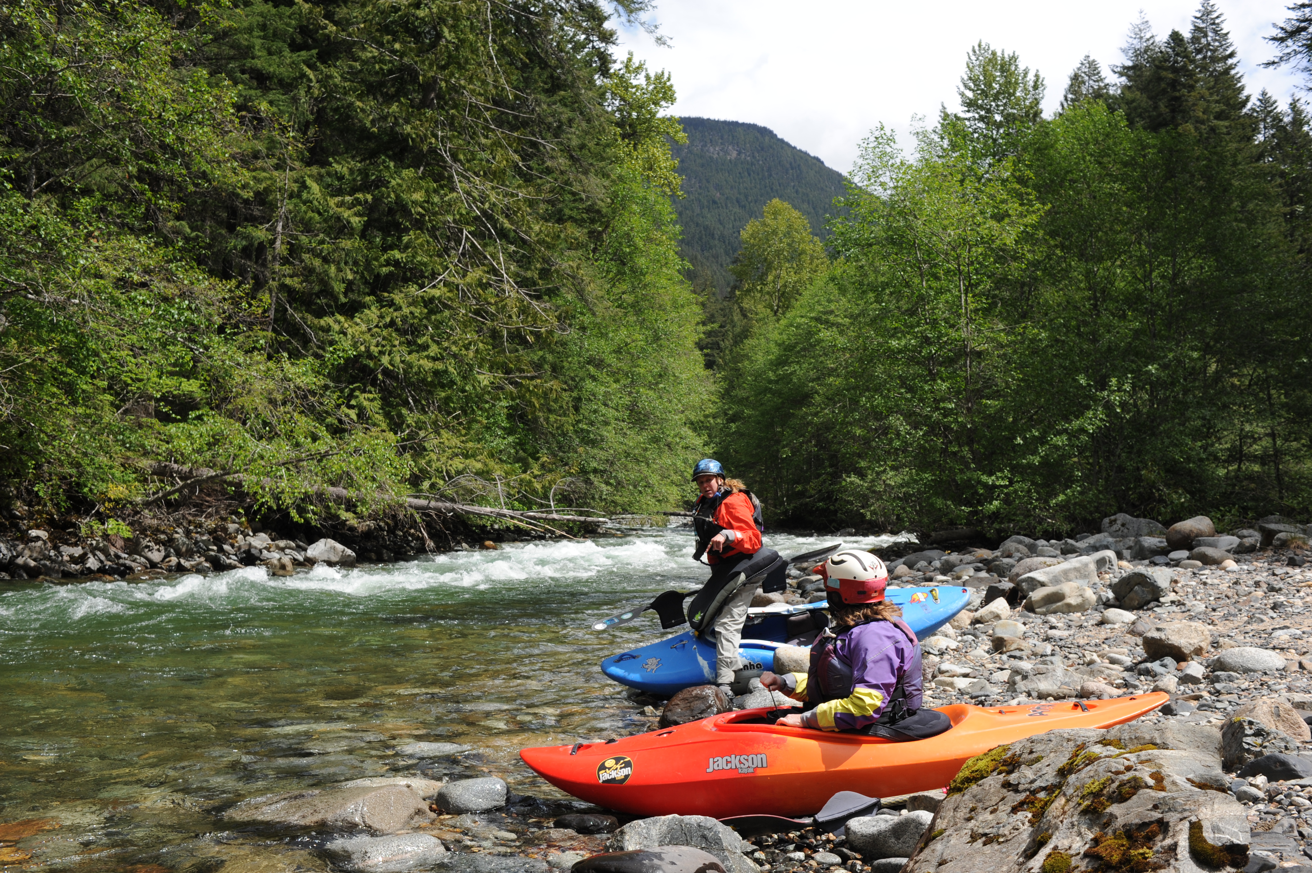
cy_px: 436
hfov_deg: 54.5
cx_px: 656
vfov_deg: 37.8
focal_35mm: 35
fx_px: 1275
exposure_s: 1/500
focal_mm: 35
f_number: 10
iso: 320
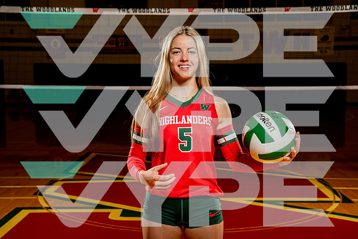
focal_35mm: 48
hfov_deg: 40.8
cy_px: 118
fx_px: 482
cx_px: 176
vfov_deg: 27.8
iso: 100
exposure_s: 1/250
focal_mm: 47
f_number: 5.6
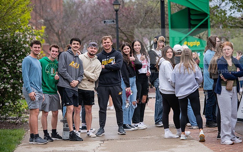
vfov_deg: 9.1
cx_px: 122
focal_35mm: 144
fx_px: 953
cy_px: 80
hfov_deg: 14.5
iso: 160
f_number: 3.5
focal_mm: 140
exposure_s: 1/640
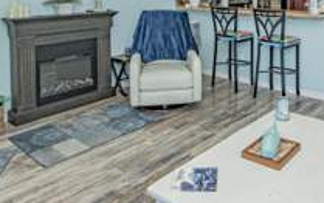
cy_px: -2
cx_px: 219
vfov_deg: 33.2
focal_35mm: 35
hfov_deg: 54.1
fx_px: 309
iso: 400
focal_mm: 10
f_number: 7.1
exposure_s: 1/160
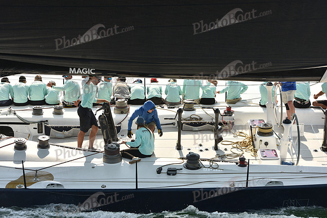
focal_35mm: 78
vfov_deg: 17.5
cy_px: 109
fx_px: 709
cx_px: 164
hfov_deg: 26.0
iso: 250
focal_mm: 78
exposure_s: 1/800
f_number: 8
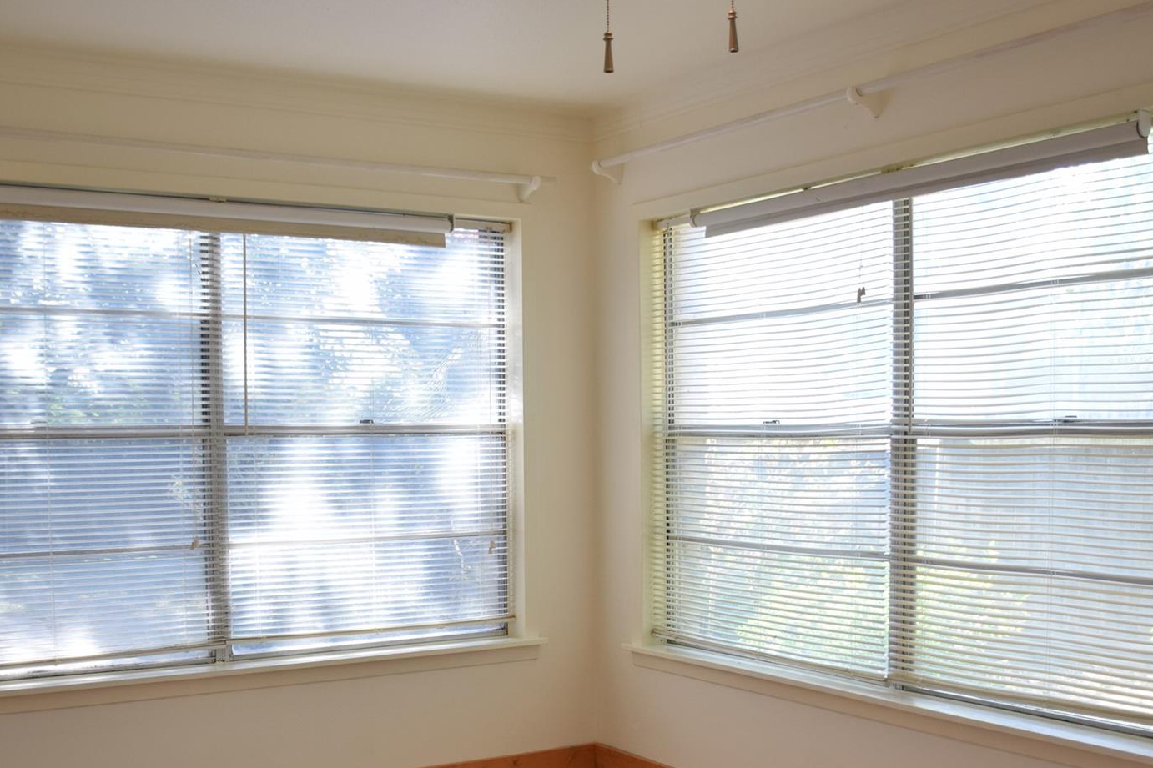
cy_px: 517
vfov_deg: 33.1
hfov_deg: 48.3
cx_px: 496
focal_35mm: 40
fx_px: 1281
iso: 400
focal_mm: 18
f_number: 4.8
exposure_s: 1/90
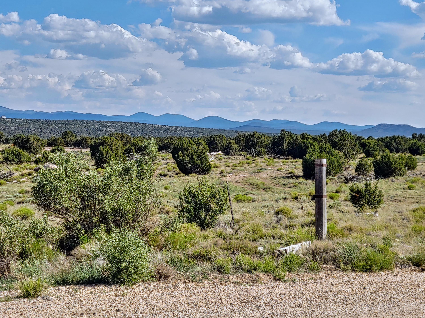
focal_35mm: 70
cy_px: 159
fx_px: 859
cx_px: 212
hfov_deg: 27.8
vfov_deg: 21.0
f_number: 2.4
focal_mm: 5.88
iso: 50
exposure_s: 1/826
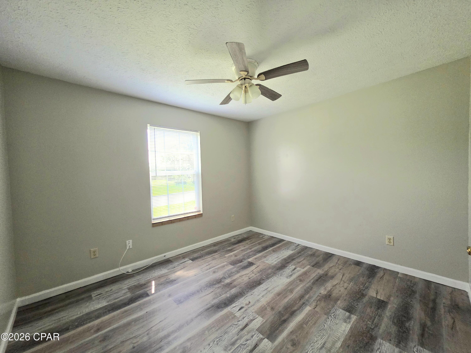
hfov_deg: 106.2
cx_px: 236
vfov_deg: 89.9
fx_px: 177
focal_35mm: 13
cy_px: 176
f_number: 1.9
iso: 320
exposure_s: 1/370
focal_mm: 2.2
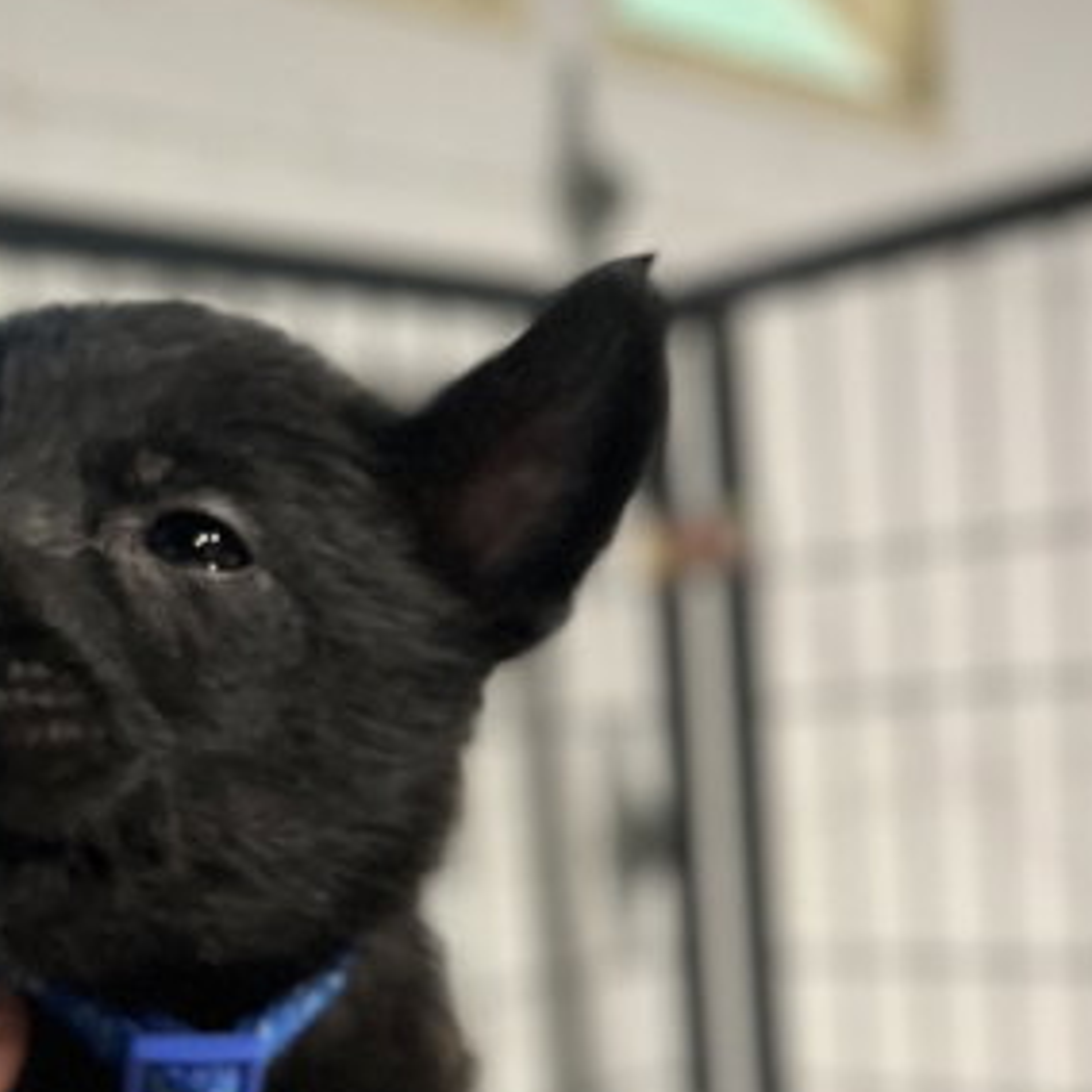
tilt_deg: -7.3
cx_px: 231
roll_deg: +5.8
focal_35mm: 54
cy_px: 956
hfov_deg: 30.9
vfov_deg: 30.4
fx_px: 1927
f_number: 1.6
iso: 500
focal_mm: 5.1
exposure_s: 1/60
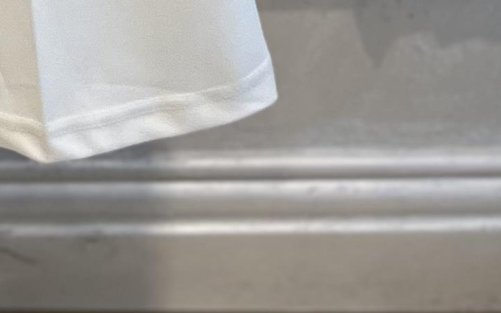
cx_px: -170
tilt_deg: -10.3
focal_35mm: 153
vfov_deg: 6.7
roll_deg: -0.4
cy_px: -959
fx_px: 2089
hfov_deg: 13.2
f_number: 1.6
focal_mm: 5.1
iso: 40
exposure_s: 1/277
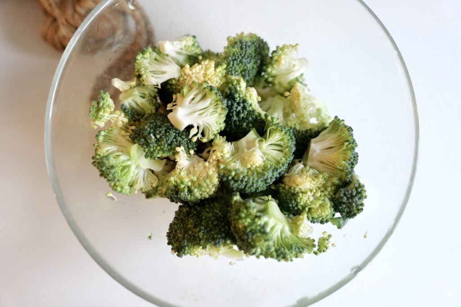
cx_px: 230
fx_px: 563
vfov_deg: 30.5
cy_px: 154
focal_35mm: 44
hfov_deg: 44.5
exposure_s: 1/60
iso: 6400
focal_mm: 44
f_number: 3.5
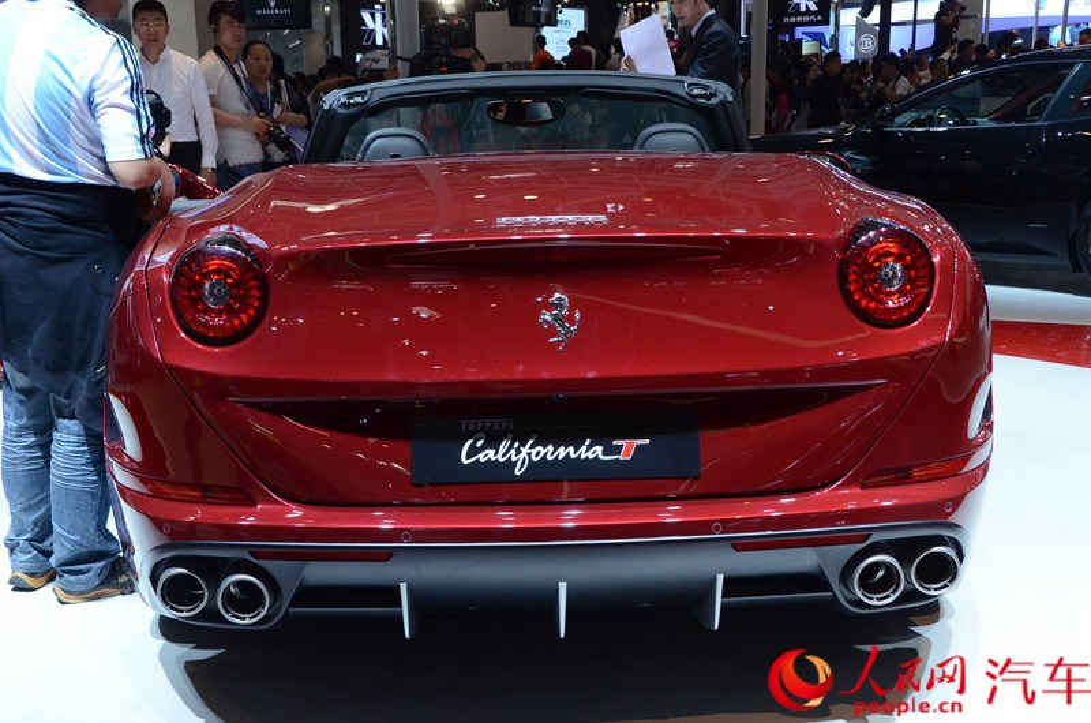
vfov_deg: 28.0
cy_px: 362
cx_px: 546
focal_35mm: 48
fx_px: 1452
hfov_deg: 41.2
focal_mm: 32
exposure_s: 1/200
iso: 1250
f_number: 7.1
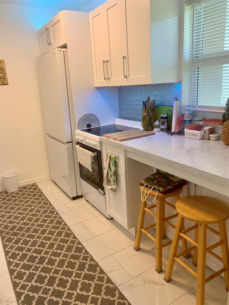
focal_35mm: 26
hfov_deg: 53.1
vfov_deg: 67.3
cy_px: 152
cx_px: 114
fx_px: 229
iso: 64
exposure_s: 1/60
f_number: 1.8
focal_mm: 4.25
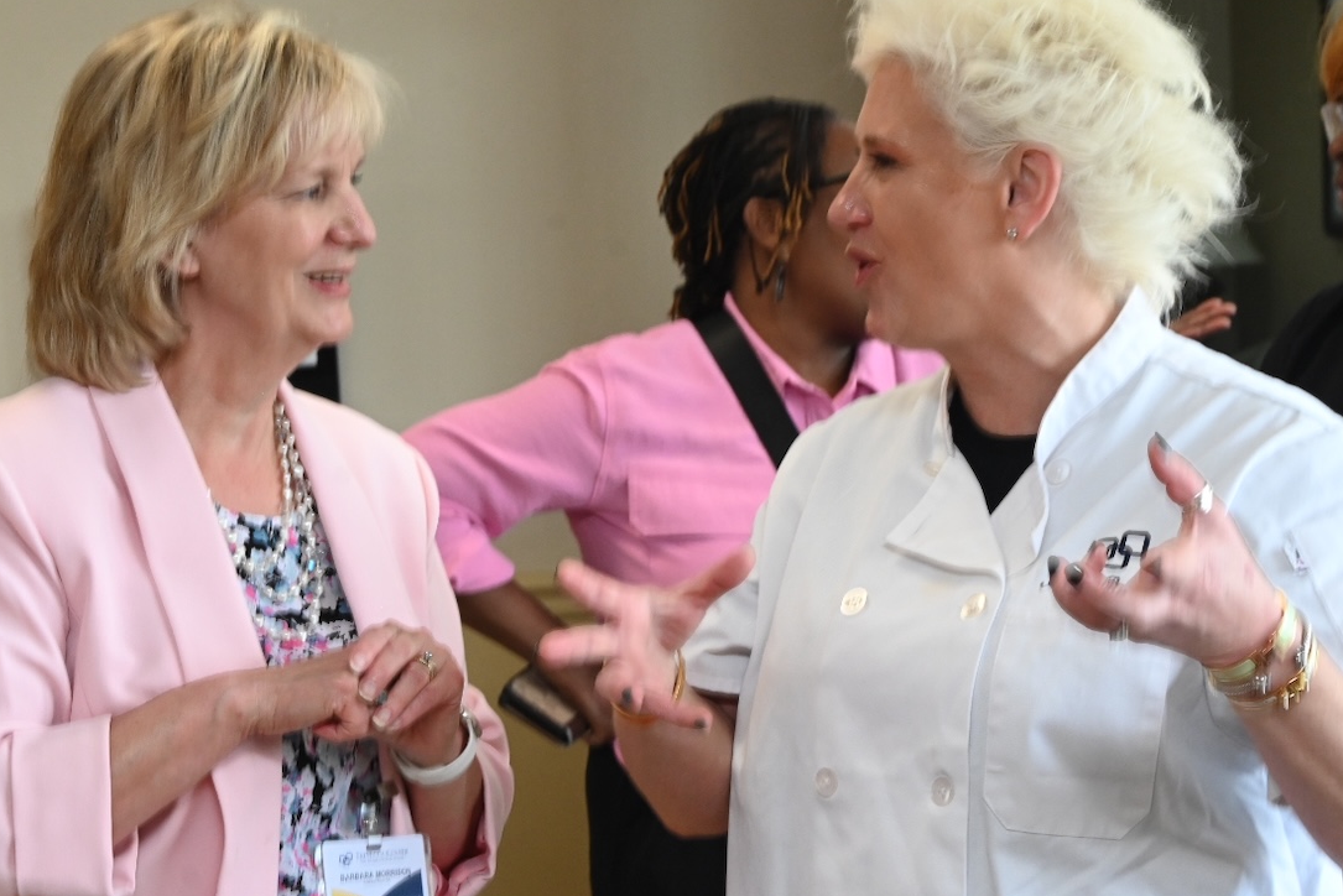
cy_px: 485
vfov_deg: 15.7
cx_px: 452
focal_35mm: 87
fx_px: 3246
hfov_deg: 23.3
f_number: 9
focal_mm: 59
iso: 2500
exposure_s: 1/125
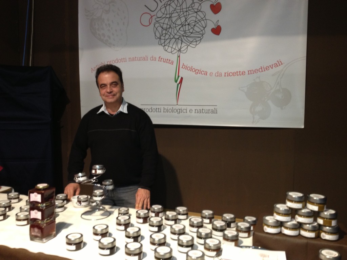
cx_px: 174
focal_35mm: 35
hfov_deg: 52.6
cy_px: 130
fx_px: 351
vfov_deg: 40.7
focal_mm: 4.28
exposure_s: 1/20
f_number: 2.4
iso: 160
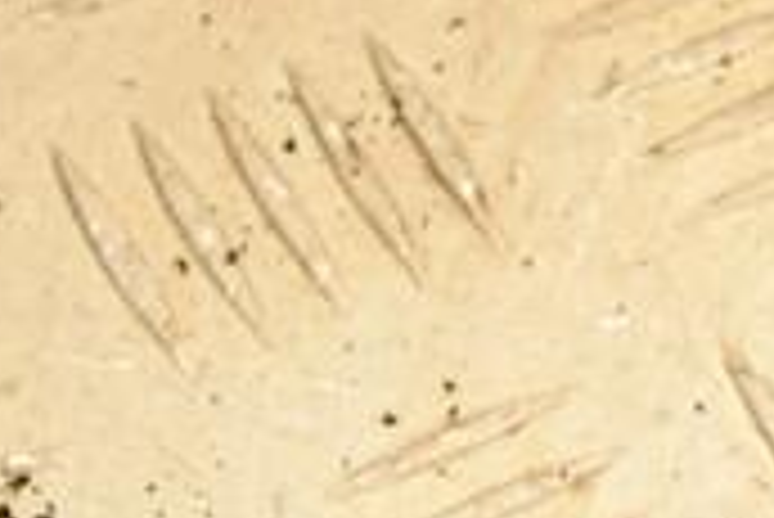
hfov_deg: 5.6
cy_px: 878
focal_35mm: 366
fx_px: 7875
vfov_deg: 3.7
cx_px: 774
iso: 800
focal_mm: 70
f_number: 5.3
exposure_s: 1/200
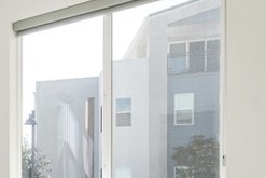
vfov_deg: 22.5
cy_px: 180
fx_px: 429
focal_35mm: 58
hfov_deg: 26.4
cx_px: -120
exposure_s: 1/125
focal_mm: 14
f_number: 6.3
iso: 100
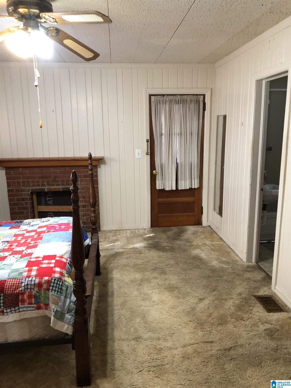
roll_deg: +0.3
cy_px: 194
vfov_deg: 63.4
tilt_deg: -14.7
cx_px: 146
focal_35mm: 28
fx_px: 314
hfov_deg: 49.7
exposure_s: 1/15
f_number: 1.8
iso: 40
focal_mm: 3.99
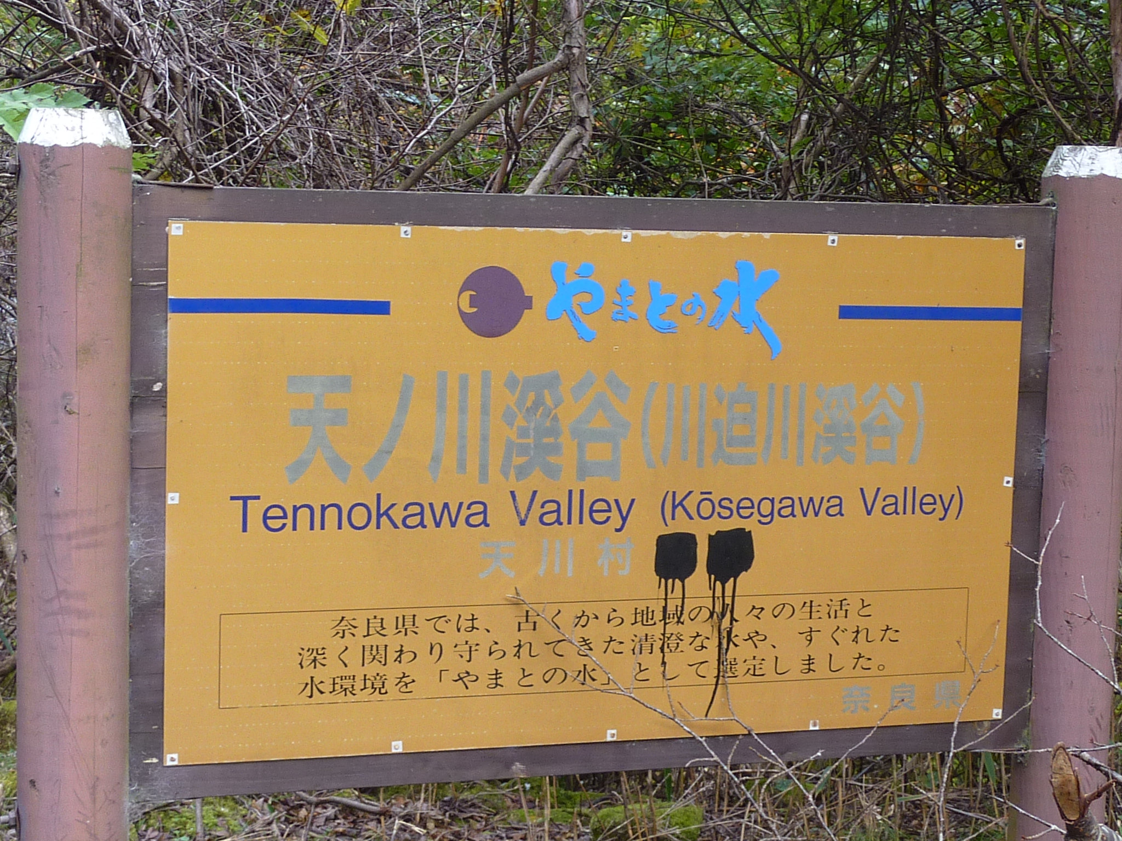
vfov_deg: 20.7
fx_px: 2301
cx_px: 561
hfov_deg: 27.4
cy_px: 420
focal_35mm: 71
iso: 80
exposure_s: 1/30
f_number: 3.6
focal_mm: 6.5
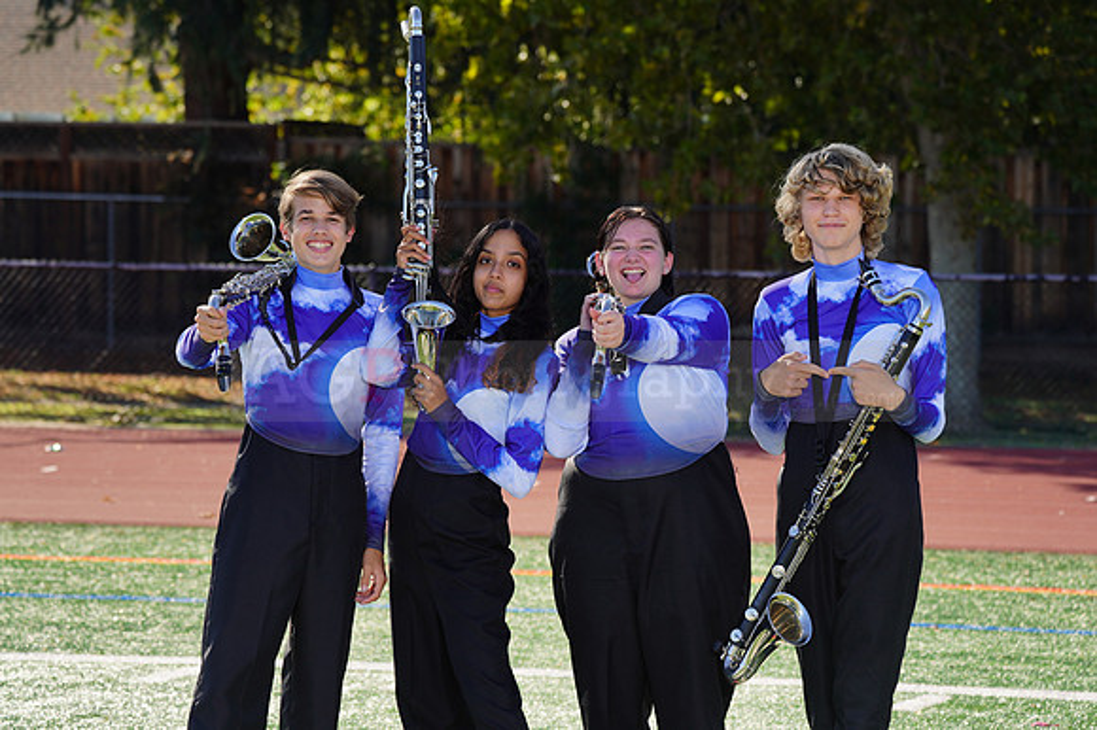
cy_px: 365
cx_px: 548
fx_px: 5116
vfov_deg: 8.2
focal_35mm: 168
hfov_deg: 12.2
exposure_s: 1/200
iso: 100
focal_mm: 168
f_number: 7.1
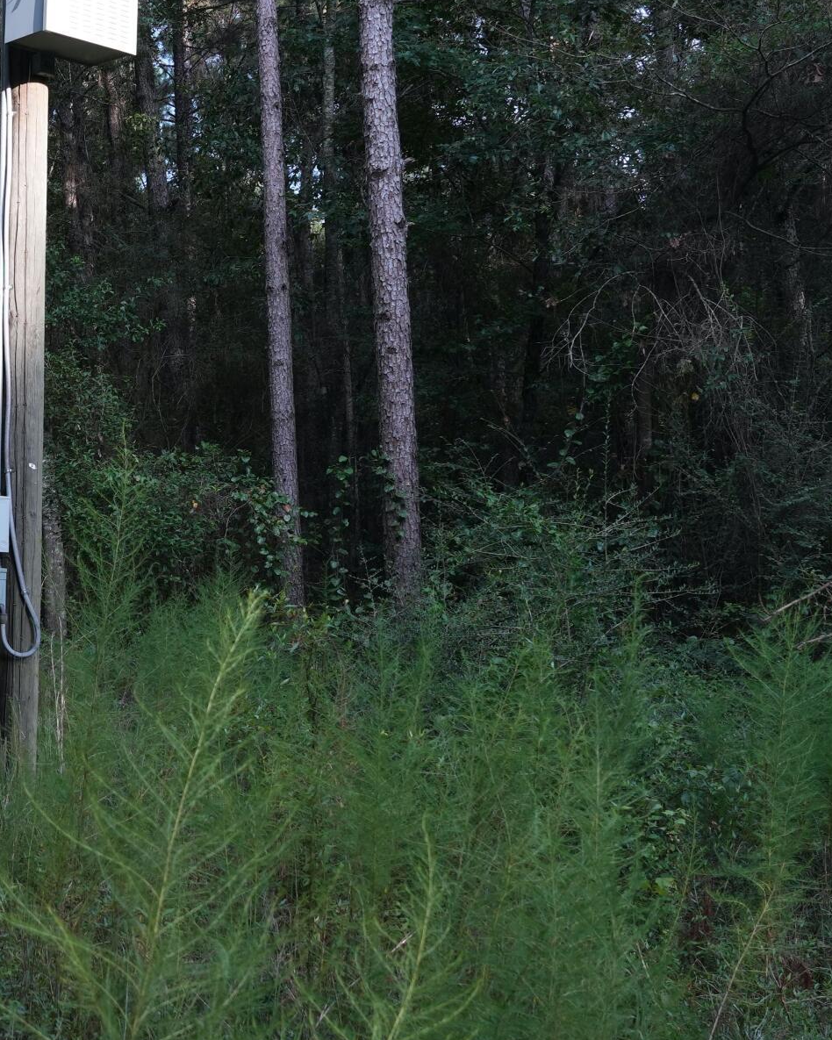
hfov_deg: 24.0
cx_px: -201
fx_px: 1754
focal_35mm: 57
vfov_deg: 33.0
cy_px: 452
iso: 500
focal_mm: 24
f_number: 5
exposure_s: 1/200
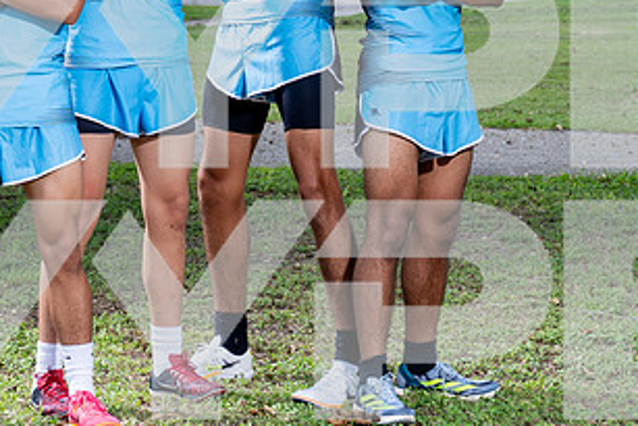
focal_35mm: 173
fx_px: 3067
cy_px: 28
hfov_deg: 11.9
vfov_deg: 7.9
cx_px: 280
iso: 100
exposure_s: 1/250
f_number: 5.6
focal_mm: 70
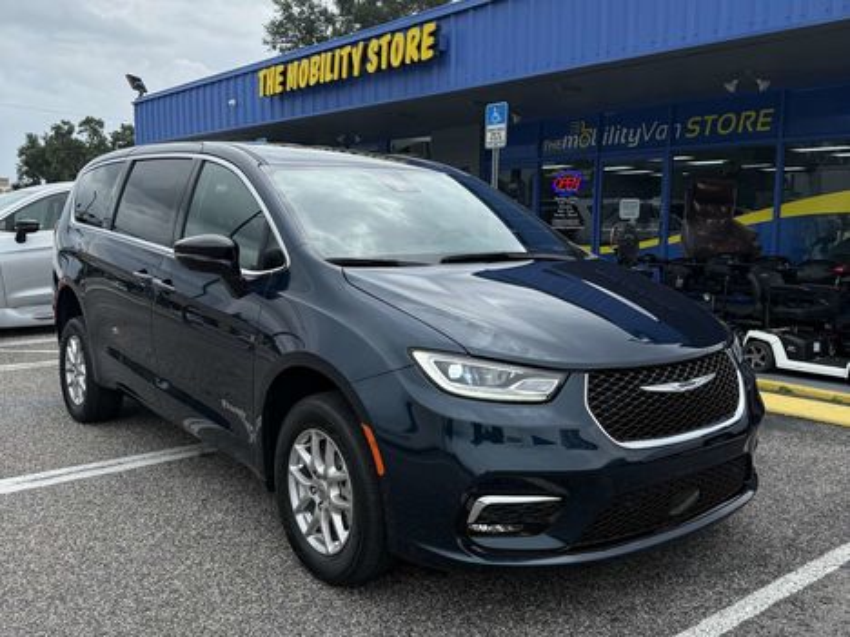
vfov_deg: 56.8
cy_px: 318
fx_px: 589
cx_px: 425
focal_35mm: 24
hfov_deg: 71.6
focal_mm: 6.76
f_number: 1.78
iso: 100
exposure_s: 1/3145
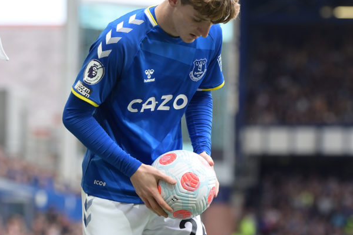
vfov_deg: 5.5
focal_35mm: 248
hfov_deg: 8.3
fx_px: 2431
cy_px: 104
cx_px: 174
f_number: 3.5
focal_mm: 145
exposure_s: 1/1250
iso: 800
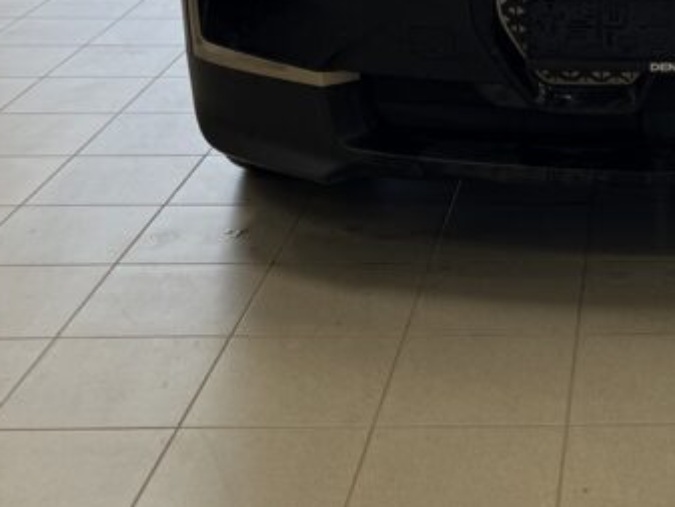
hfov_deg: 23.6
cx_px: 683
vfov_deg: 17.7
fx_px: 1541
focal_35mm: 79
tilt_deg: -10.1
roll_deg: -0.1
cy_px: -108
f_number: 1.6
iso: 32
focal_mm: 5.1
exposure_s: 1/107
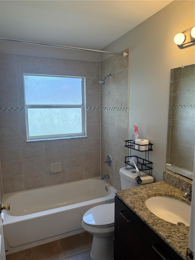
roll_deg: +0.1
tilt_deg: -8.2
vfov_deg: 71.6
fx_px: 180
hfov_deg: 56.8
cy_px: 130
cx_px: 98
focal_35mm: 24
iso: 100
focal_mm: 6.76
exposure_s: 1/365
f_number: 1.78
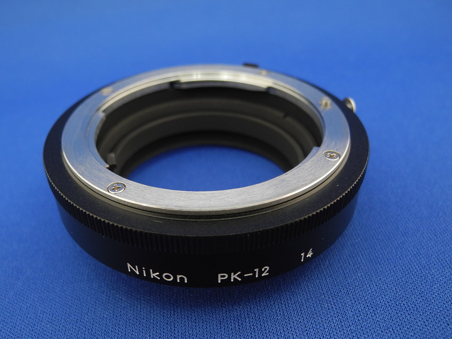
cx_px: 210
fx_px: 444
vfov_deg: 41.7
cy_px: 185
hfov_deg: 53.9
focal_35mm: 34
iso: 160
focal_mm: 6.4
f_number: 2.8
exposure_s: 1/30
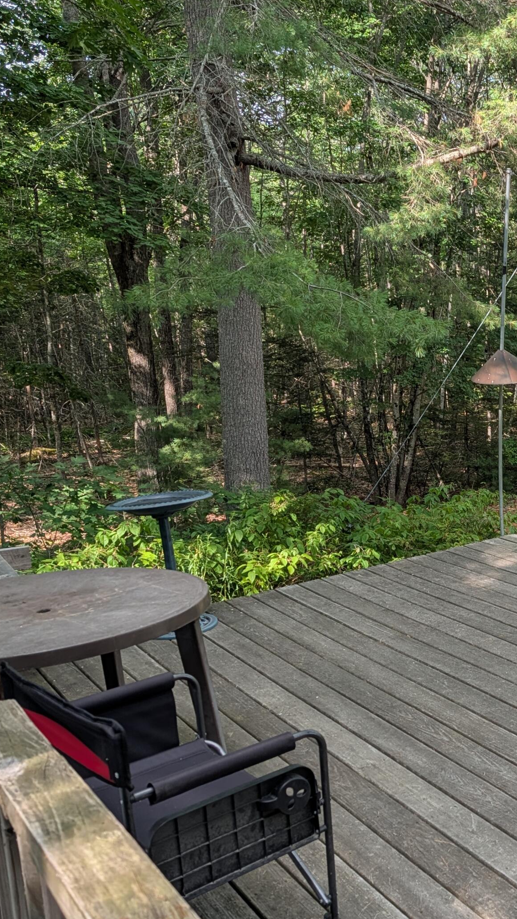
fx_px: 926
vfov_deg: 52.7
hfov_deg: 27.5
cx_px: 617
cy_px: 492
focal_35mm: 38
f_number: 1.68
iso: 18
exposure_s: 1/195
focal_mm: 6.9
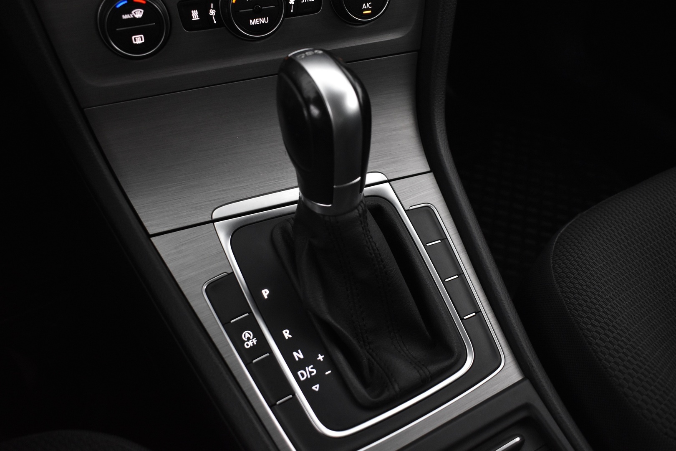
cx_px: 338
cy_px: 226
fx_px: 591
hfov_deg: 59.5
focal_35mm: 32
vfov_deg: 41.7
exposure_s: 1/30
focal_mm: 21
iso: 2200
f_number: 3.8
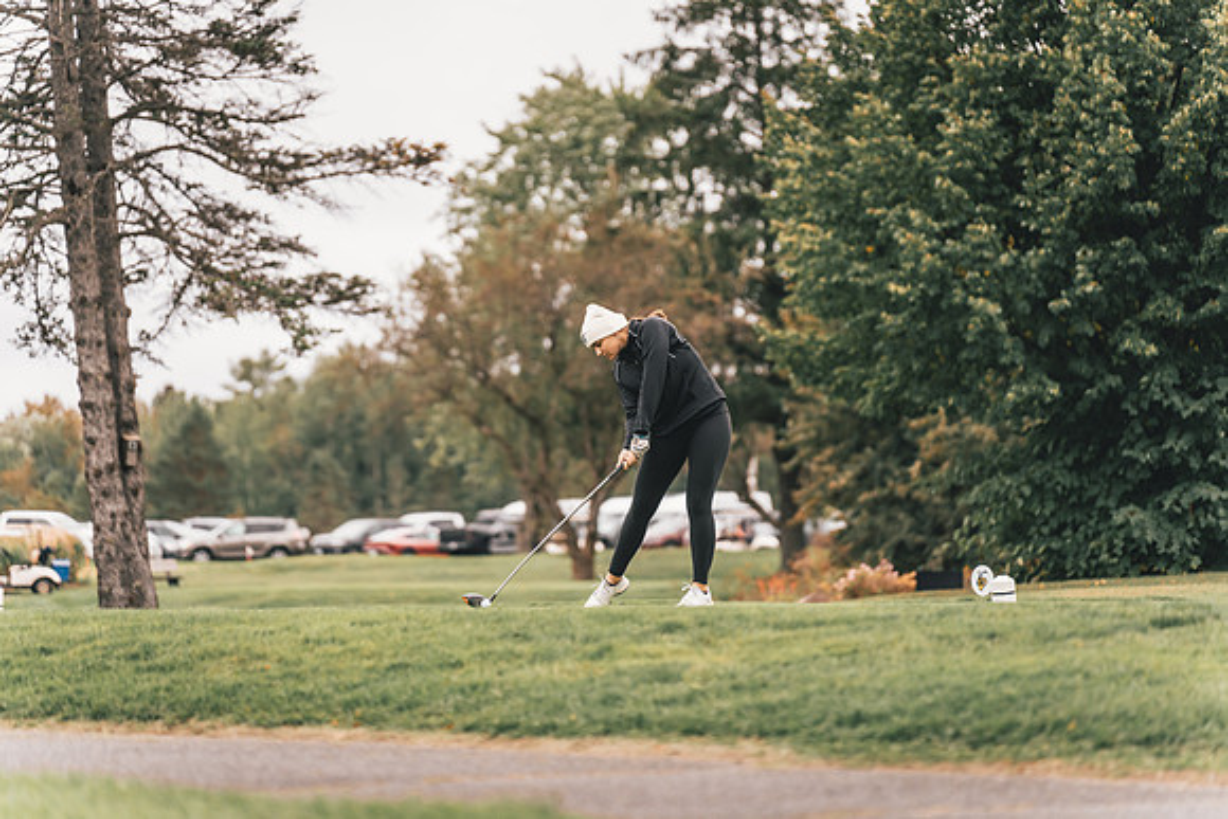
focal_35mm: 150
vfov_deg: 9.2
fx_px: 5118
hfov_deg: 13.7
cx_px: 614
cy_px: 410
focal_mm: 150
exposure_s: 1/5000
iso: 800
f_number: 2.8
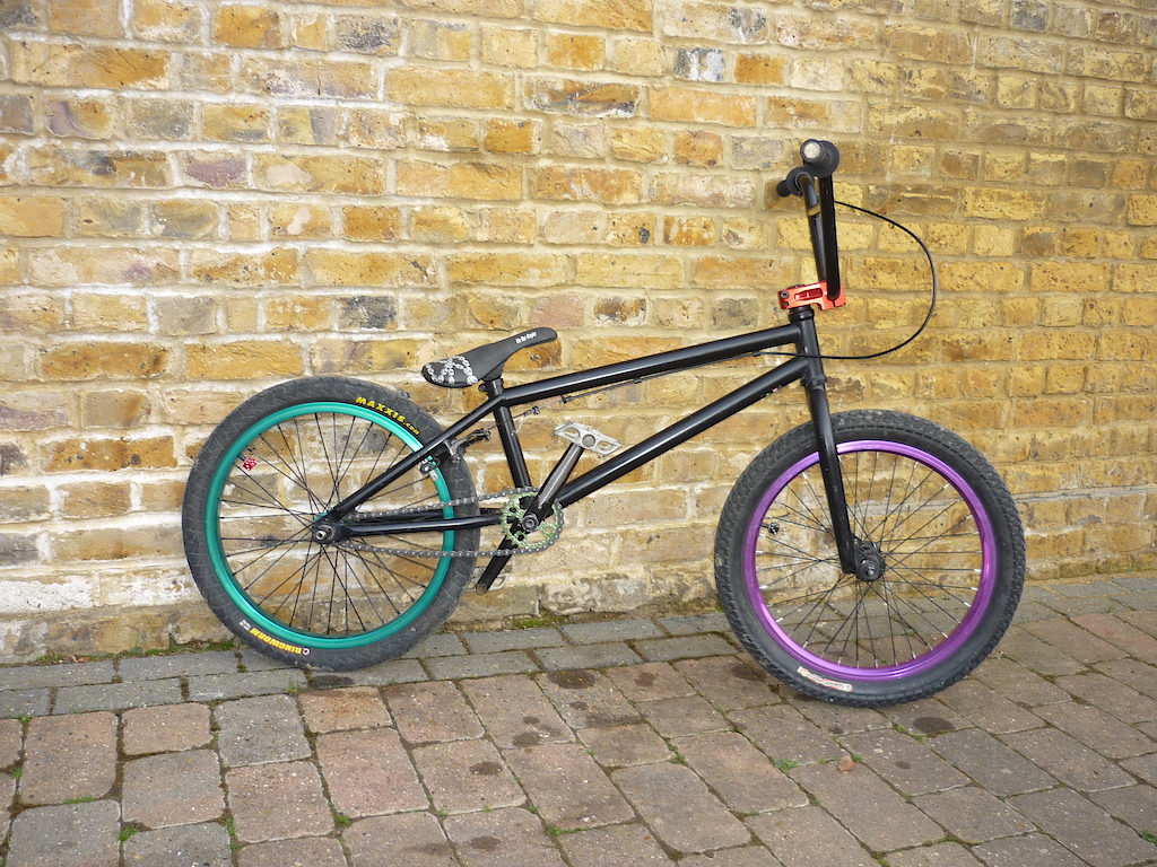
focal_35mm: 33
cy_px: 434
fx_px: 1103
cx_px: 578
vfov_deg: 42.9
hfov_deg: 55.4
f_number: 2.8
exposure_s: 1/125
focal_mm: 5.5
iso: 100
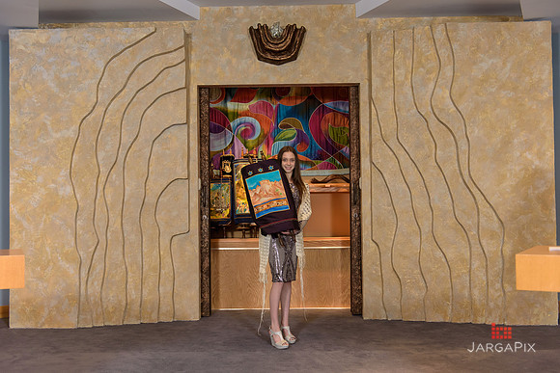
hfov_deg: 48.4
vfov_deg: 33.4
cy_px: 186
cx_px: 280
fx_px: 622
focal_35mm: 40
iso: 800
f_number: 3.2
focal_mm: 40
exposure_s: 1/200
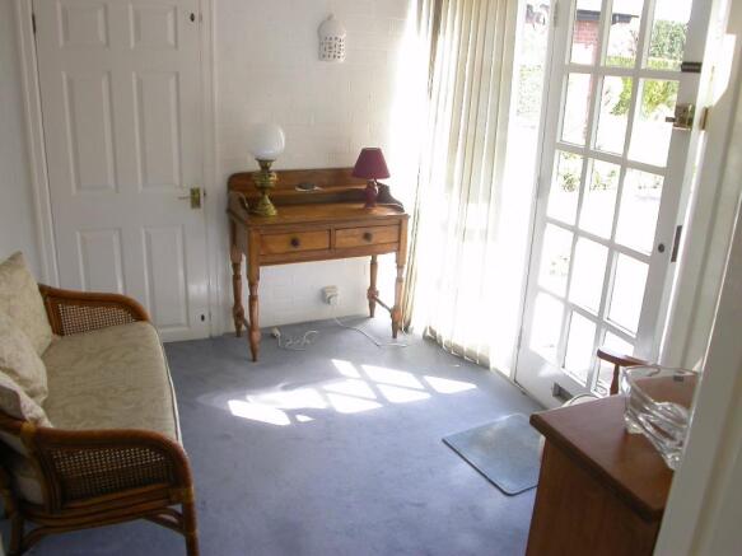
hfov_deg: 40.4
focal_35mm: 47
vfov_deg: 30.9
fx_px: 1007
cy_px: 278
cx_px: 371
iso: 100
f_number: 3.6
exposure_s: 1/51.7
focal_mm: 9.8
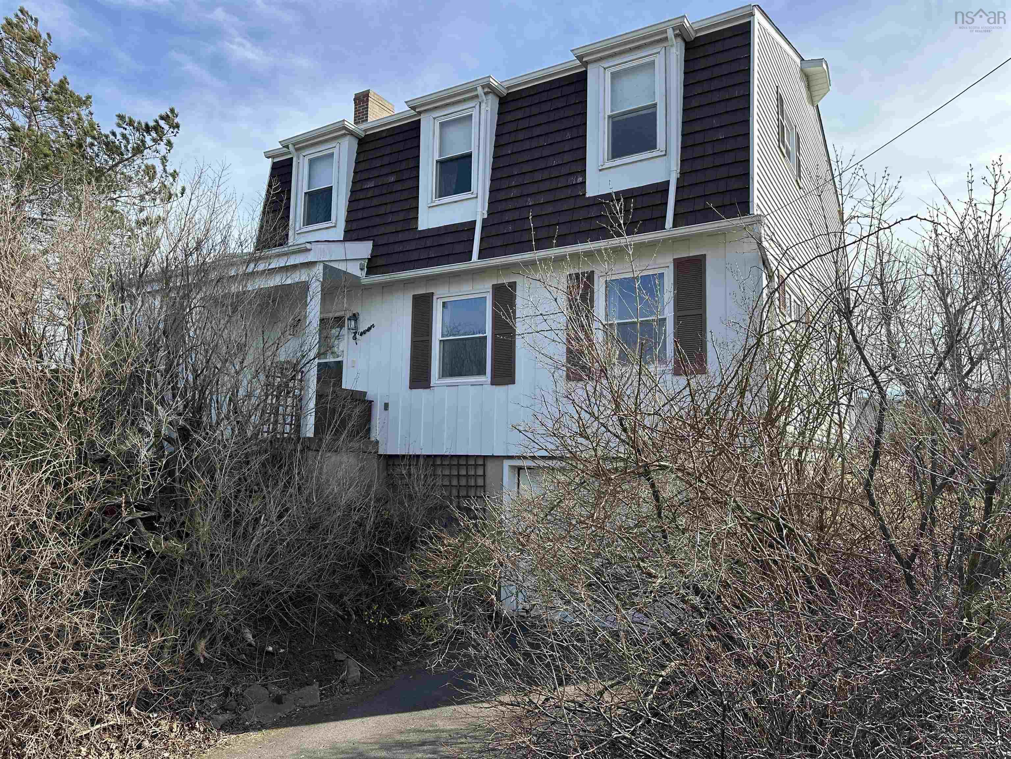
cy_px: 380
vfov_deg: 56.8
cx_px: 506
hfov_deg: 71.6
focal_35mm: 24
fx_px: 701
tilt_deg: +7.5
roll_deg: -1.3
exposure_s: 1/1916
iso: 80
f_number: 1.78
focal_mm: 6.86
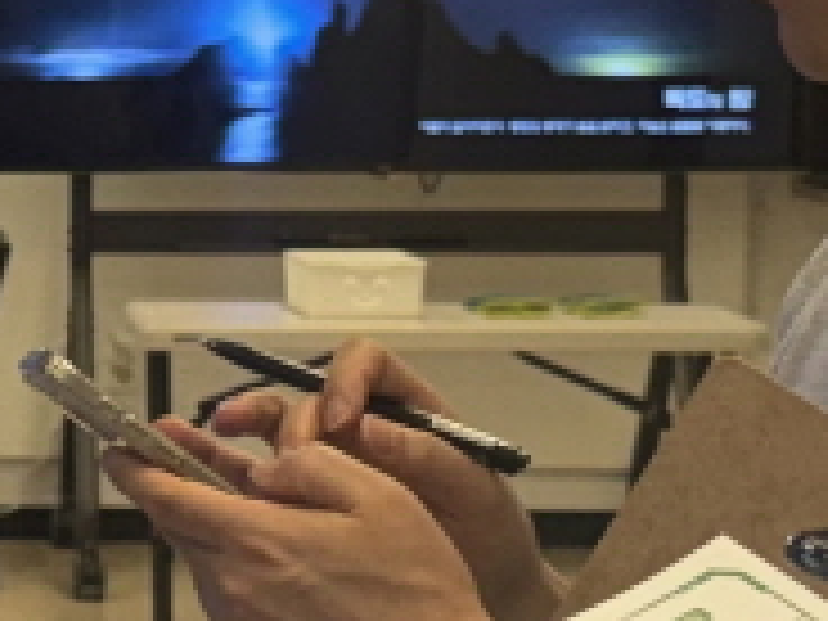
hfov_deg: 10.1
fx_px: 4497
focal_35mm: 188
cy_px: 315
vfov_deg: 7.9
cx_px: -540
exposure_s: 1/120
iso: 160
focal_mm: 6.76
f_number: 1.78
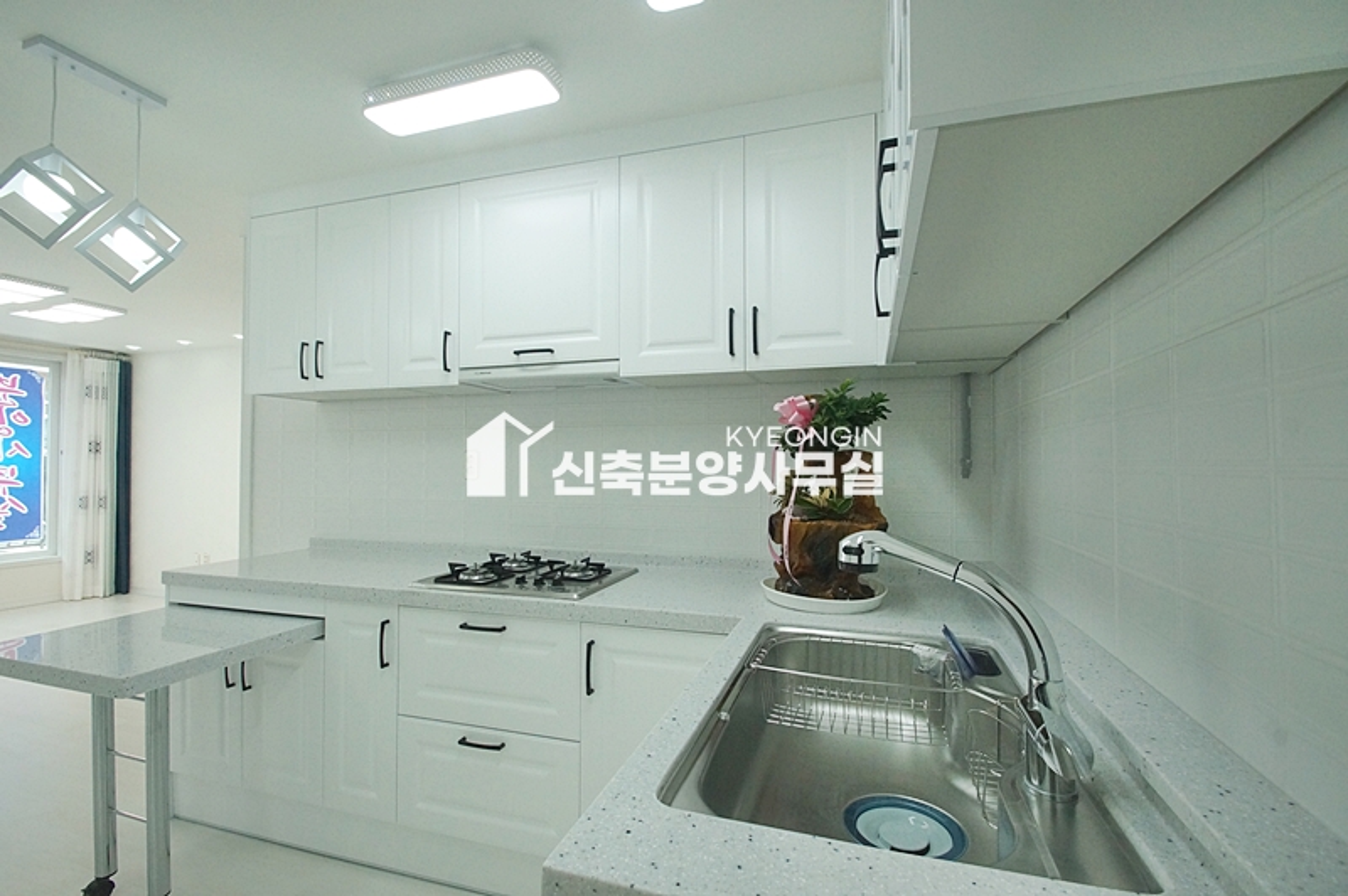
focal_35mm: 15
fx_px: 561
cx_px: 674
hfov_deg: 100.4
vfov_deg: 77.2
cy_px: 448
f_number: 9
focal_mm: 10
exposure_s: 1/160
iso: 1600
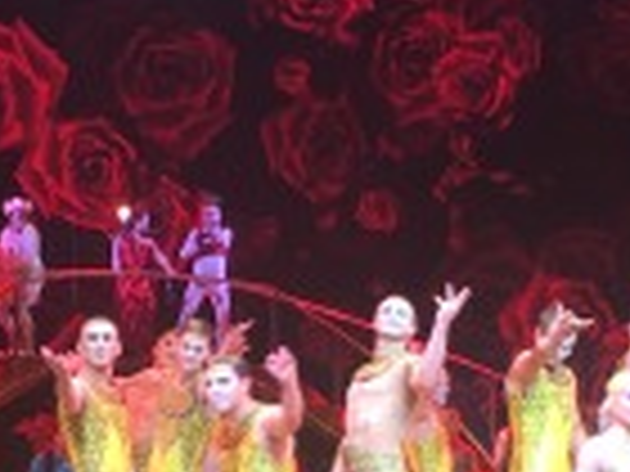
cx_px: 238
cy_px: 490
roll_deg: -0.7
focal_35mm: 133
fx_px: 2421
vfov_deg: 11.0
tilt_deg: +3.3
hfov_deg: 14.8
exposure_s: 1/60
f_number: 2.2
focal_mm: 4.15
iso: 32
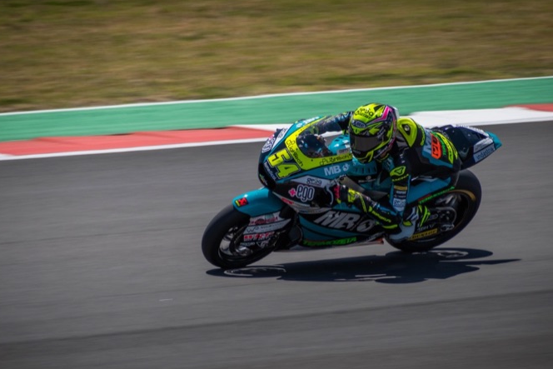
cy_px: 220
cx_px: 268
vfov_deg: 2.5
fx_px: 8327
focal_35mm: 542
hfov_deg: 3.8
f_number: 8
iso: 100
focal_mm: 300
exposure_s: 1/500
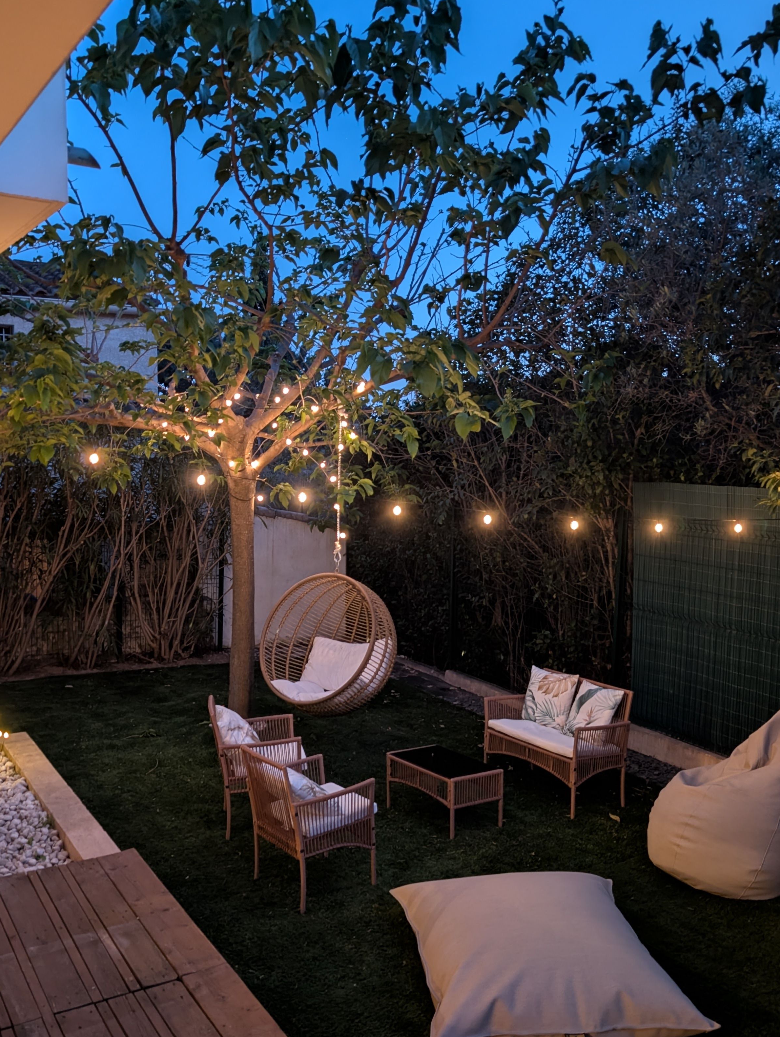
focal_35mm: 31
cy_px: 579
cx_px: 381
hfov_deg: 45.5
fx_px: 929
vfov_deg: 58.1
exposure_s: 1/10
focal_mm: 6.9
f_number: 1.68
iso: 593
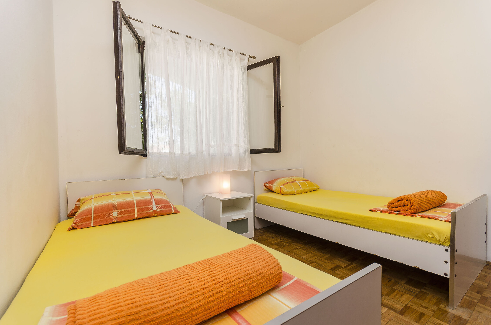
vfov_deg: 77.1
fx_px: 204
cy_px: 162
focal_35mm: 15
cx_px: 246
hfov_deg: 100.5
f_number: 8
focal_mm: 10
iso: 100
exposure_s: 1/30
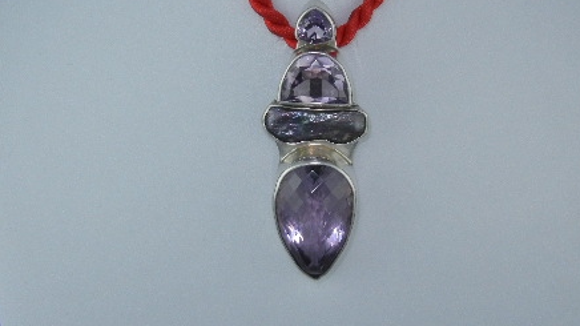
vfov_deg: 24.8
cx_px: 318
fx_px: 738
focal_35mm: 48
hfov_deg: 42.9
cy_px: 113
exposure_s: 1/30
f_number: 7
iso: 313
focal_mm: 5.4
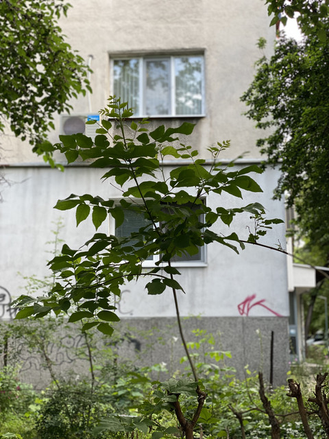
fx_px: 659
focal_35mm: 52
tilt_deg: +11.6
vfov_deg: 36.8
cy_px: 220
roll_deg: -0.3
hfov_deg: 28.0
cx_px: 164
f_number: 2
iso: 80
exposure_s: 1/122
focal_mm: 6
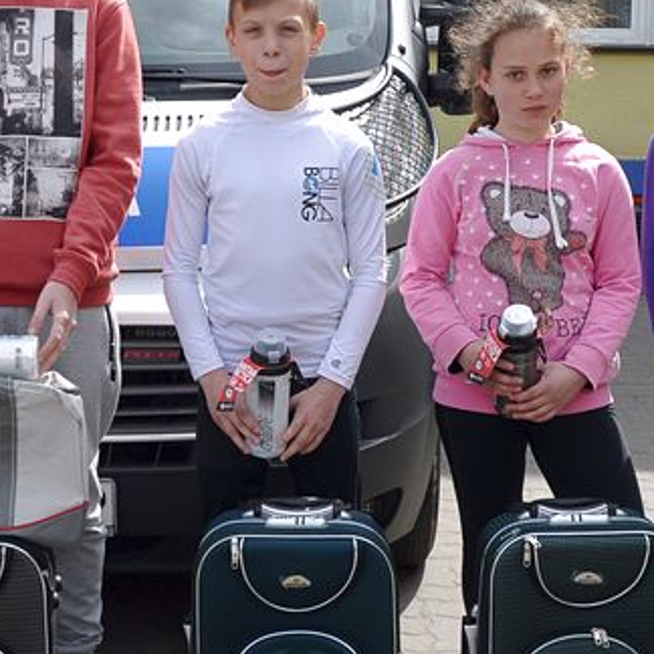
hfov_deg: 24.6
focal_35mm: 70
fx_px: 1499
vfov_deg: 24.6
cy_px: 294
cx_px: 262
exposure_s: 1/400
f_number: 10
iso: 500
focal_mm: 21
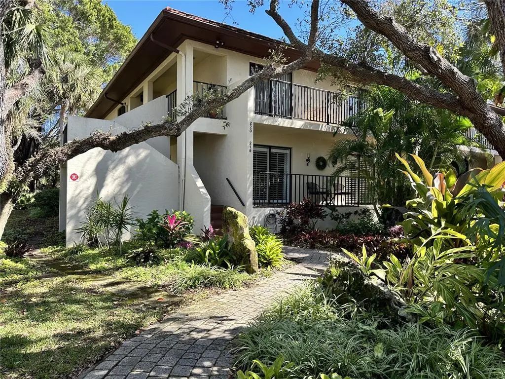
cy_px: 190
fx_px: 350
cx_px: 252
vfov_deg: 56.8
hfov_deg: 71.6
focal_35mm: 24
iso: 80
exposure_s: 1/718
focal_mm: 6.86
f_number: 1.78
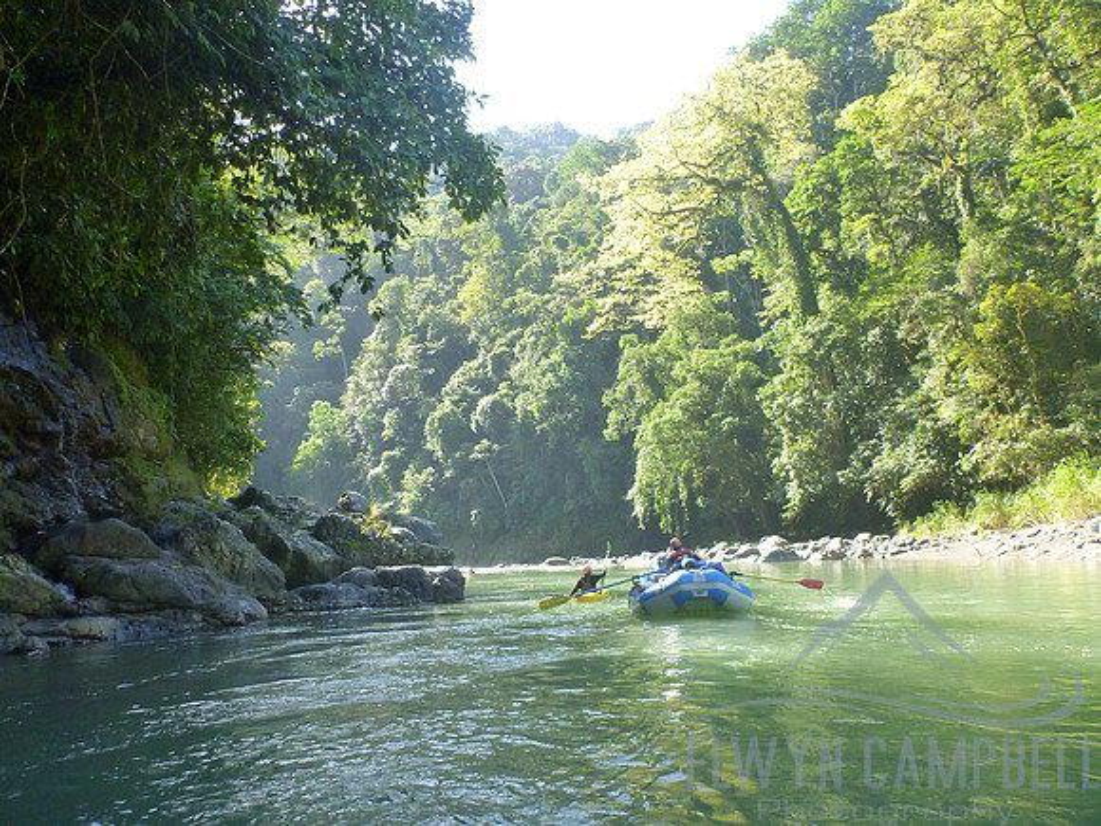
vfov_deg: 49.7
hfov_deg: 63.4
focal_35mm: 28
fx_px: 891
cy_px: 413
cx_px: 550
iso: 320
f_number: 3.3
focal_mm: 4.9
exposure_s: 1/200
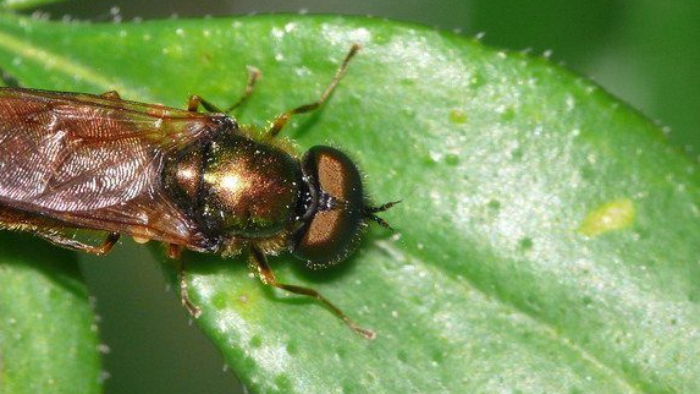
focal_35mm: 681
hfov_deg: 3.2
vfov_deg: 1.8
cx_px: 186
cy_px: 84
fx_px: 12637
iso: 200
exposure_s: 1/125
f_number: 10
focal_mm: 88.8
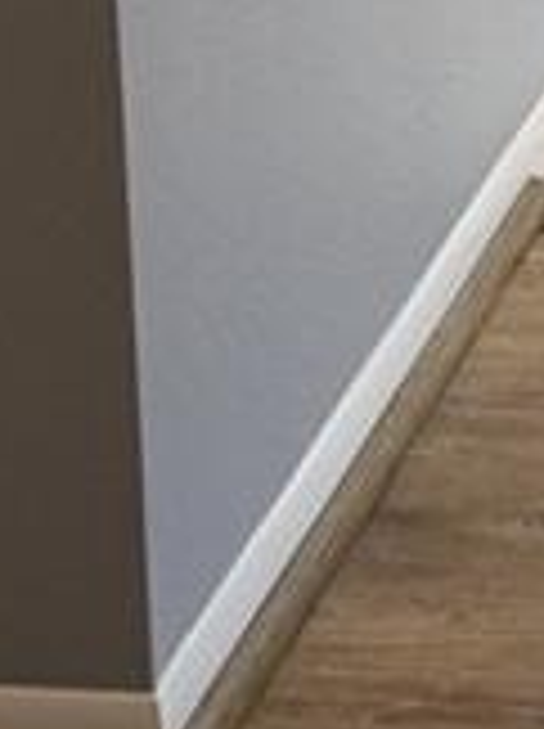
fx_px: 3740
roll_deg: +1.2
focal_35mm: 178
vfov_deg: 9.2
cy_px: -1346
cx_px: 1533
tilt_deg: -6.0
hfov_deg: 7.5
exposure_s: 1/120
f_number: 1.78
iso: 100
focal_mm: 6.76
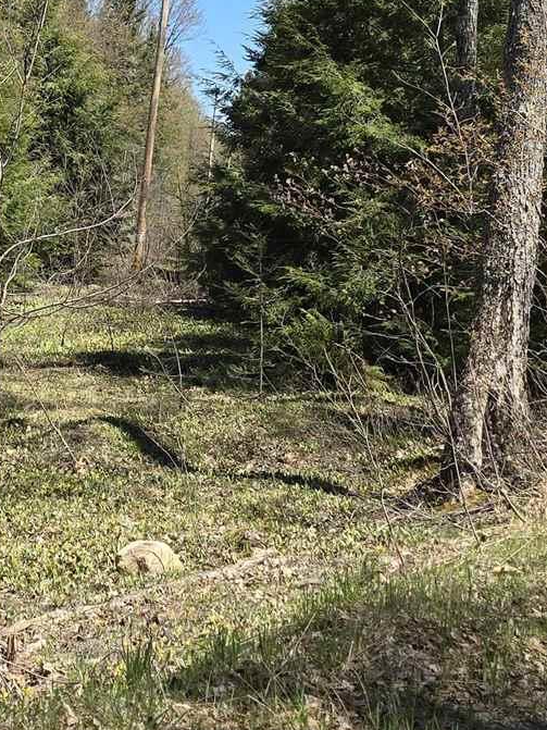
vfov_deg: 22.6
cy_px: -165
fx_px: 1665
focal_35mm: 79
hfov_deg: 18.4
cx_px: 76
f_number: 1.7
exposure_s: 1/588
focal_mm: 6.3
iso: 12
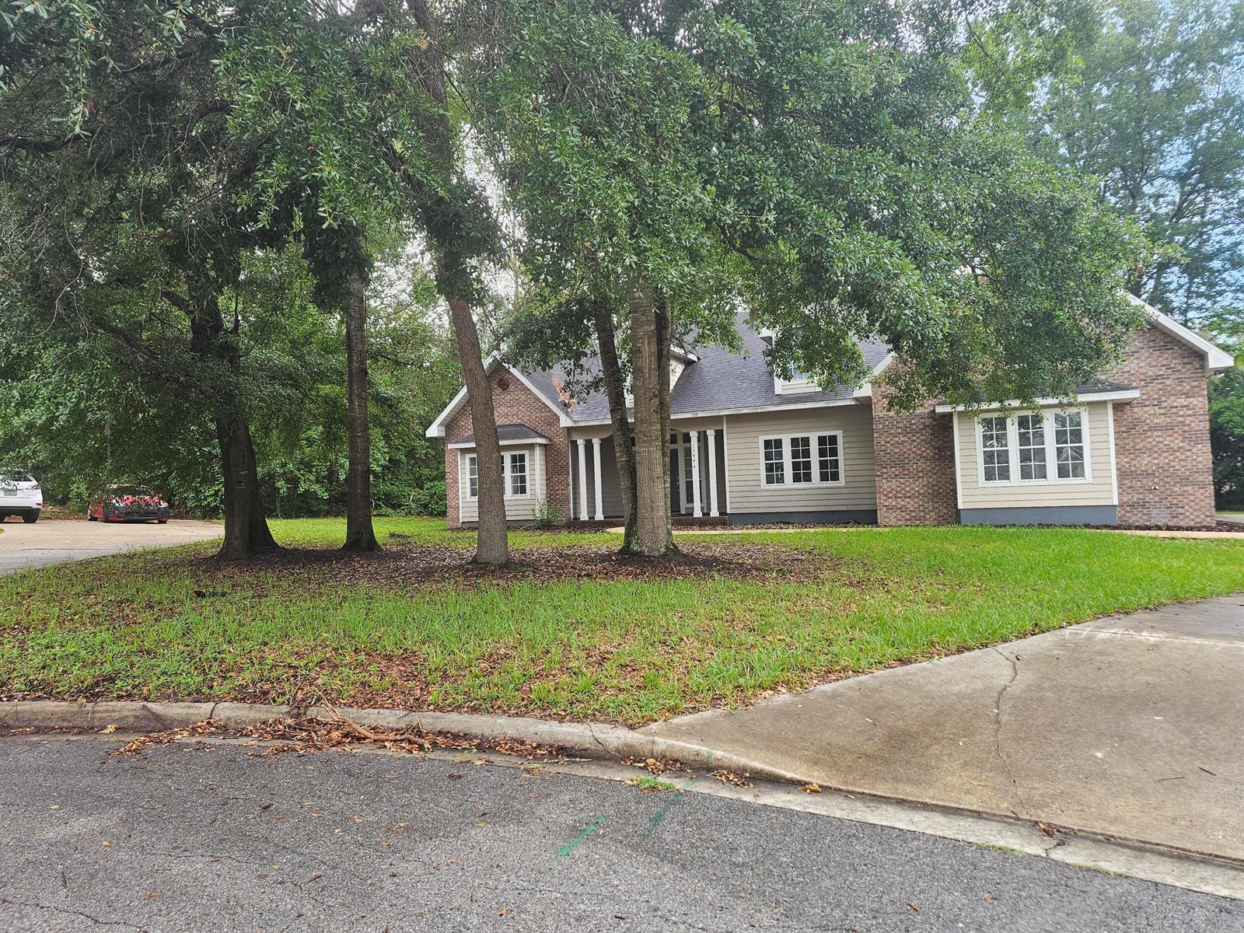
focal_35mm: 23
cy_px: 466
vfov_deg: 58.9
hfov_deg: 73.9
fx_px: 827
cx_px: 622
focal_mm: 6.3
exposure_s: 1/180
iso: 50
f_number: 1.7
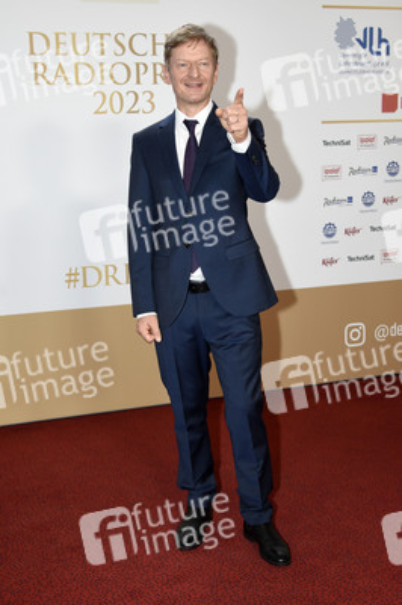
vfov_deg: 38.9
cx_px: 201
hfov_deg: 26.4
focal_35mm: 51
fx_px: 856
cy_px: 302
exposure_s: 1/320
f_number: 4
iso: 800
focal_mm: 34
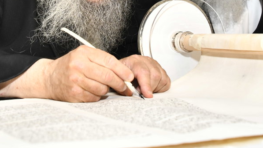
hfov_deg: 24.7
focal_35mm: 86
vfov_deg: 13.6
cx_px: 102
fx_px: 600
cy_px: -44
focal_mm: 35
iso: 1000
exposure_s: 1/125
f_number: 5.6
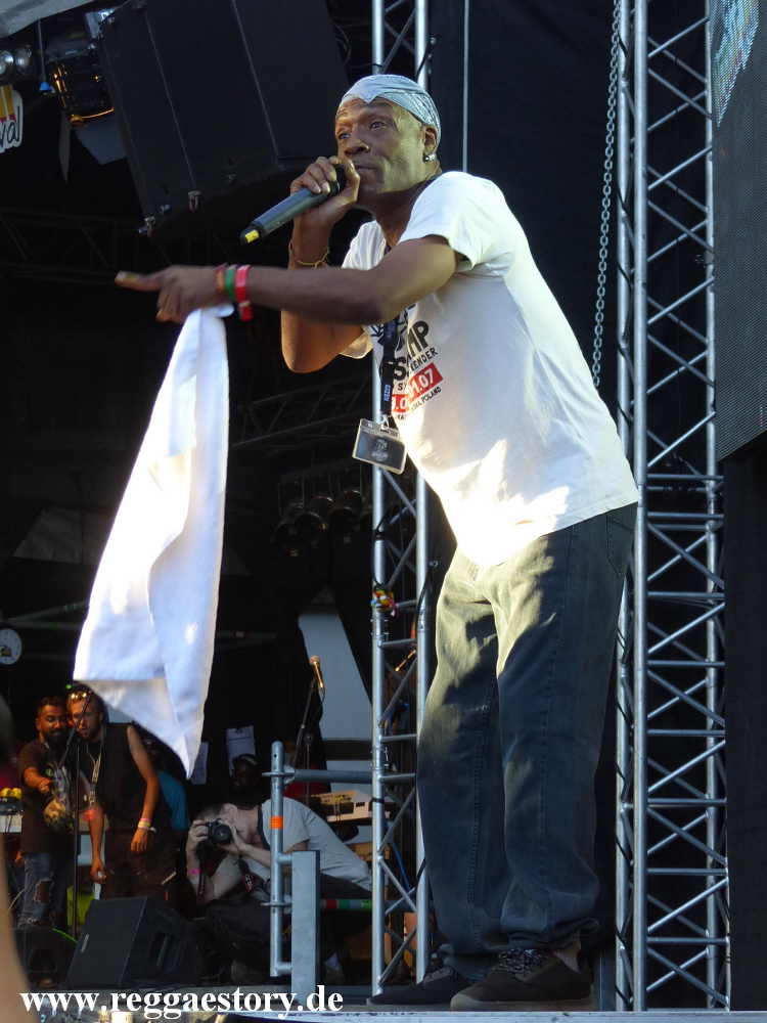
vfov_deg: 22.0
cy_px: 512
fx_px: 2629
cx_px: 384
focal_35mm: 89
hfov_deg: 16.6
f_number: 2.8
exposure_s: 1/80
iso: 100
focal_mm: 16
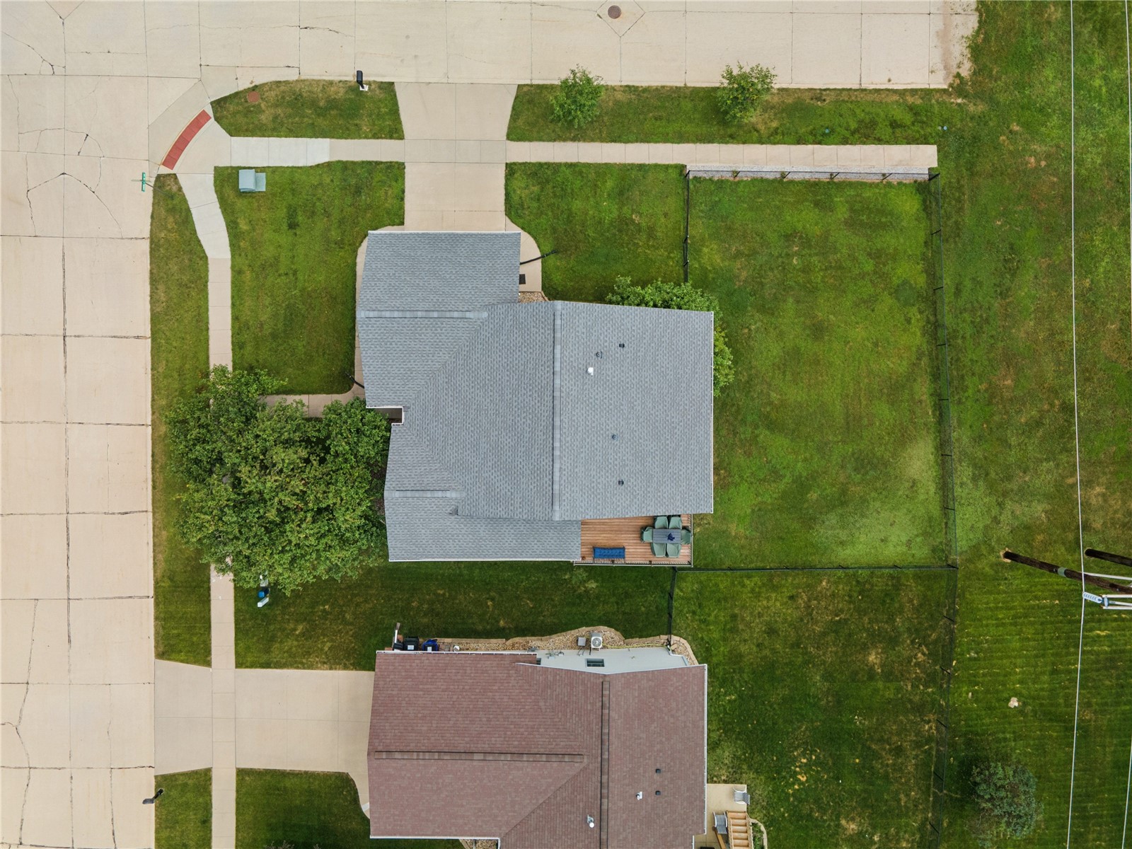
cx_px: 566
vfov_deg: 56.8
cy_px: 424
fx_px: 785
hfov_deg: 71.6
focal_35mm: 24
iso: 100
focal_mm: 4.5
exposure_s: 1/120
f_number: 2.8
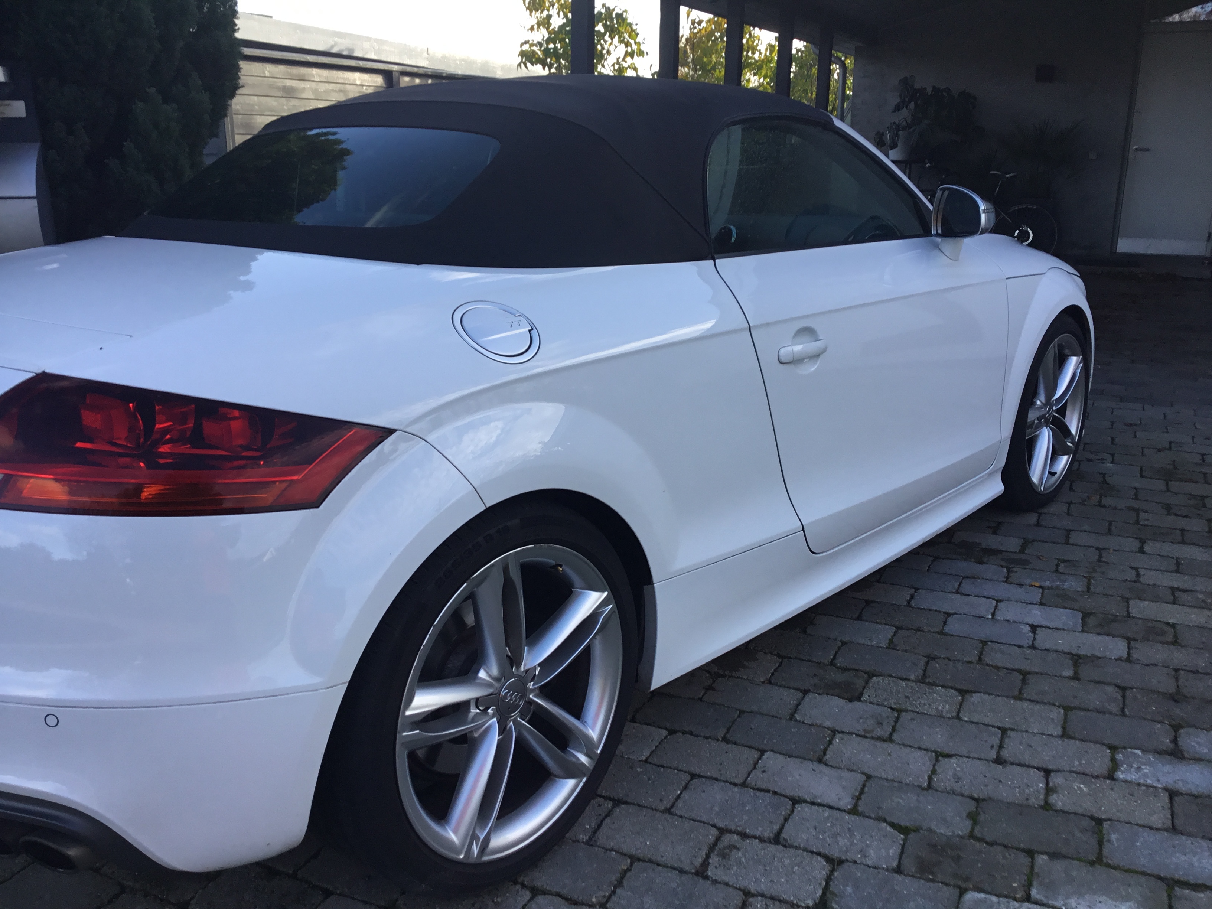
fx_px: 1085
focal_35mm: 31
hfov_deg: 58.4
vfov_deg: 45.4
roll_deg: -1.1
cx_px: 606
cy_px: 454
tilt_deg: -14.8
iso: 25
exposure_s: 1/301
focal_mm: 3.3
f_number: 2.4
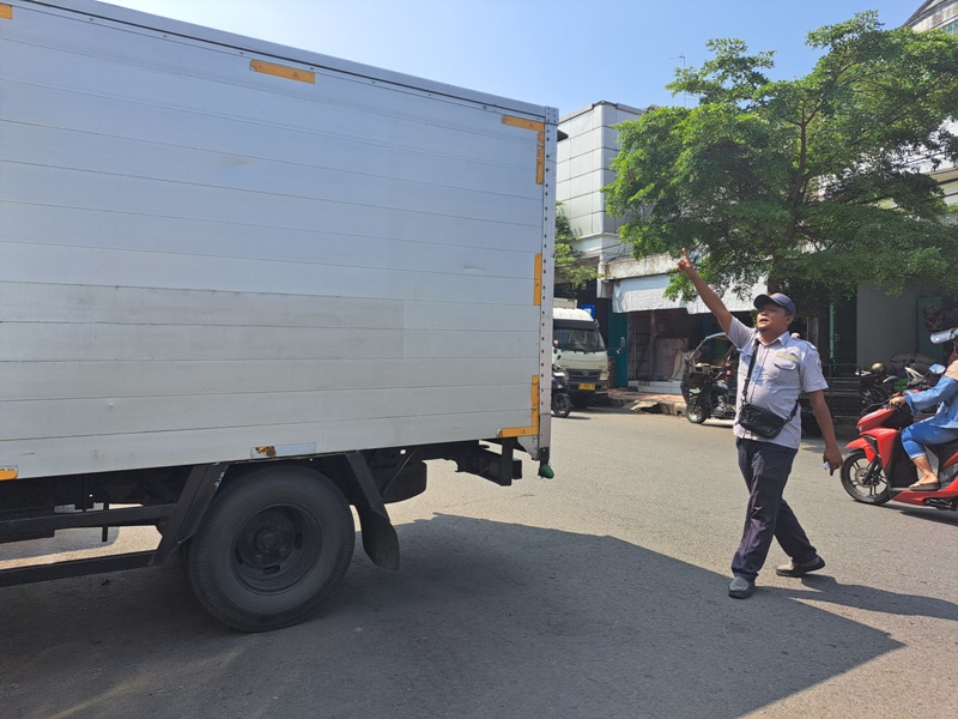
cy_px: 360
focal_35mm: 24
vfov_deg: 56.8
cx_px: 479
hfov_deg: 71.6
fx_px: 664
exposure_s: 1/1112
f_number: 1.8
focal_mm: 5.23
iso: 50
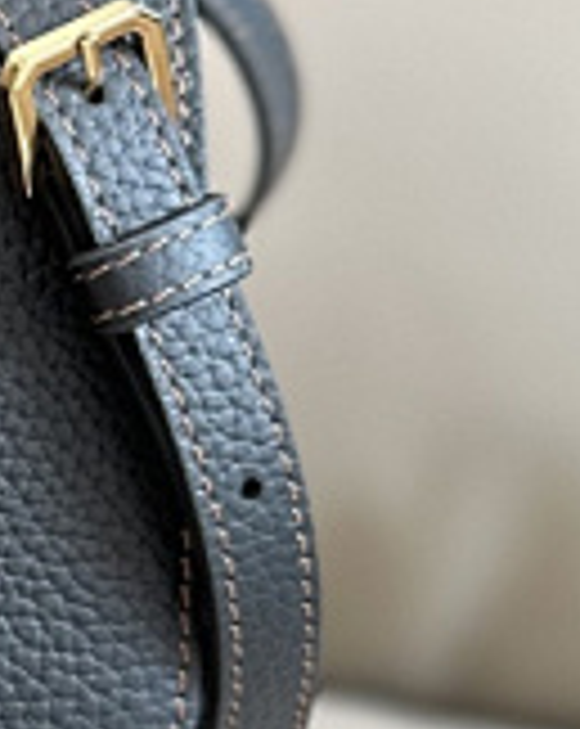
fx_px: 2496
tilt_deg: -10.1
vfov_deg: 16.6
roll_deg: +1.6
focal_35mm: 116
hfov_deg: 11.6
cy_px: 378
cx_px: -647
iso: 160
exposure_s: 1/52
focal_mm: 6.86
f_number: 1.78
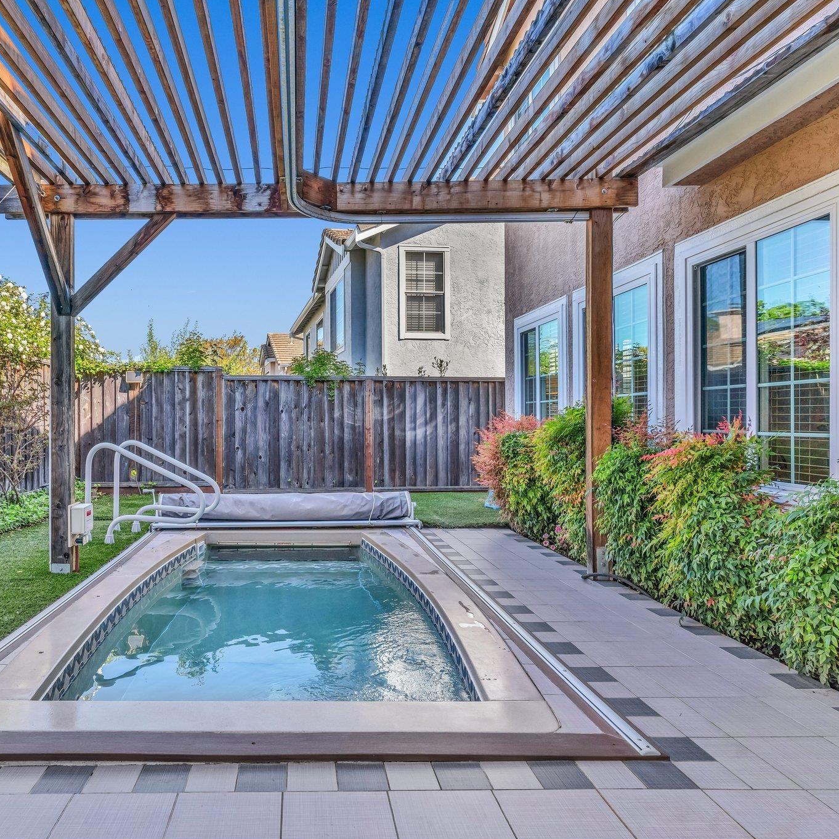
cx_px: 301
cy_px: 420
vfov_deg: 67.3
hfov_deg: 66.0
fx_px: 631
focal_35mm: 23
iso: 250
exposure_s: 1/125
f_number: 8
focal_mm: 18
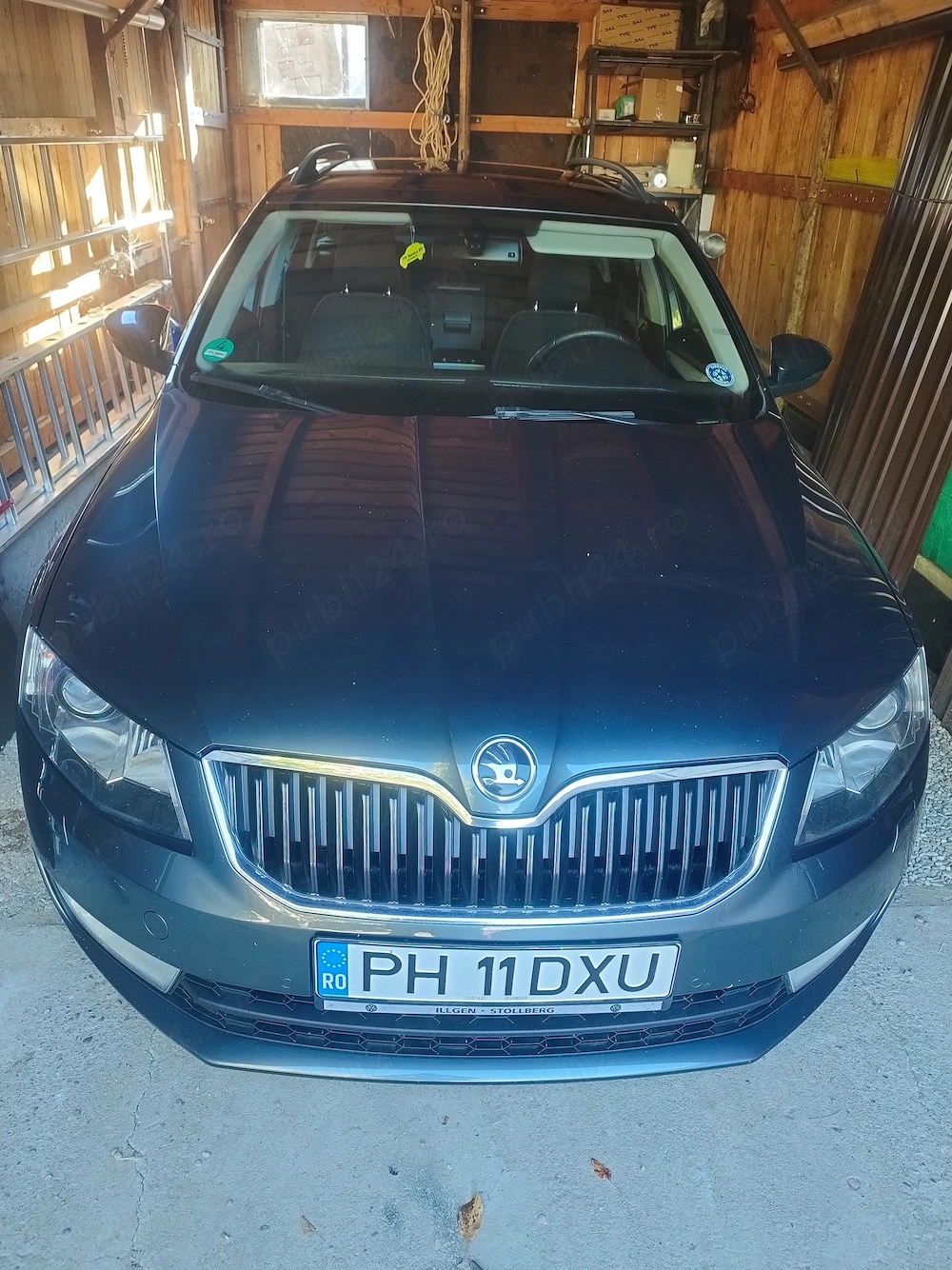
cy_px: 635
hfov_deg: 56.8
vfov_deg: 71.6
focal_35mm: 24
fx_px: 880
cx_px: 476
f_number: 1.89
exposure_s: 1/50
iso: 530
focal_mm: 5.89
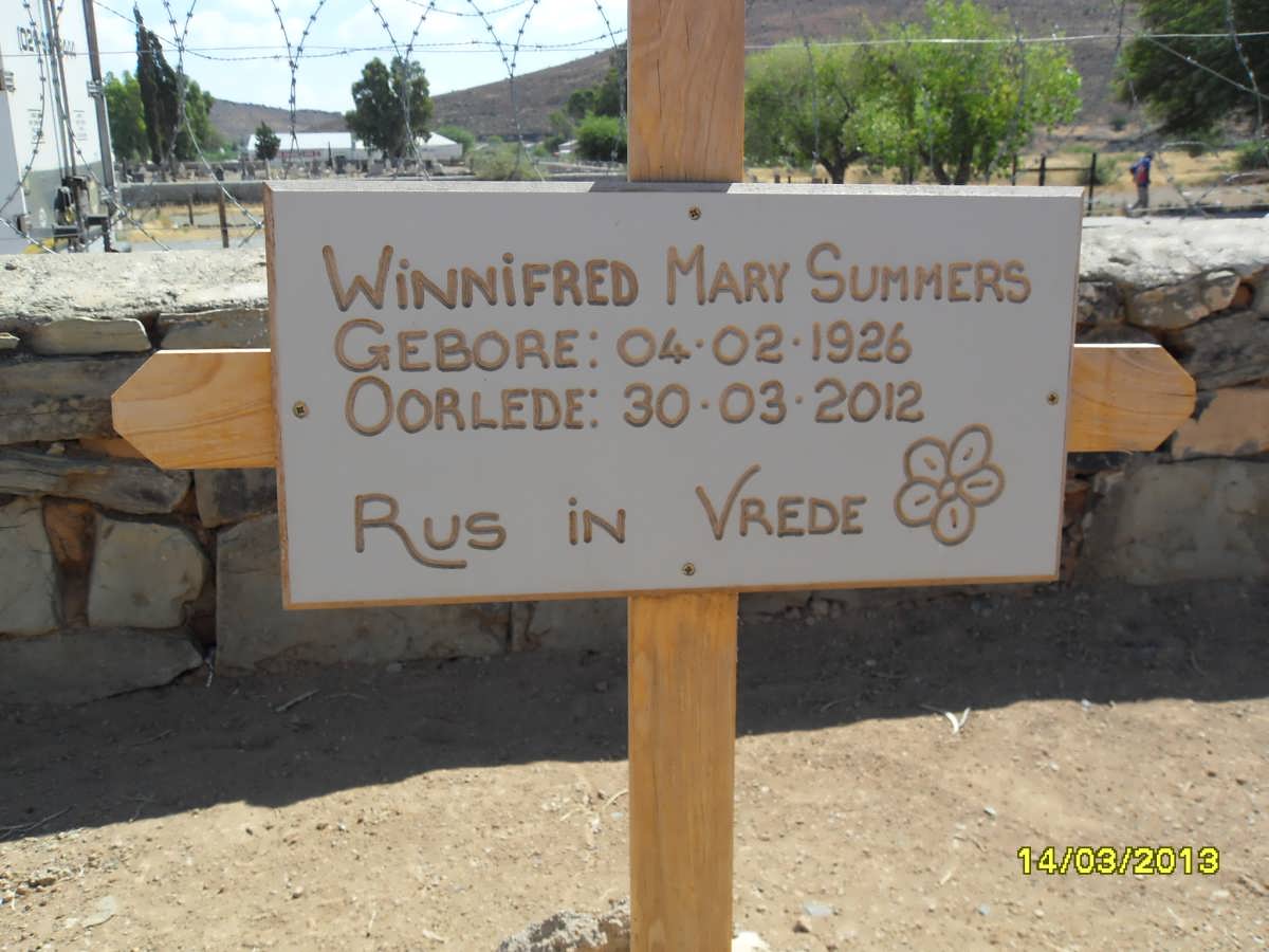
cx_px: 634
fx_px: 1283
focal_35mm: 35
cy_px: 476
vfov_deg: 40.7
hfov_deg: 52.6
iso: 80
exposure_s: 1/125
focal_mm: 6.3
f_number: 8.2
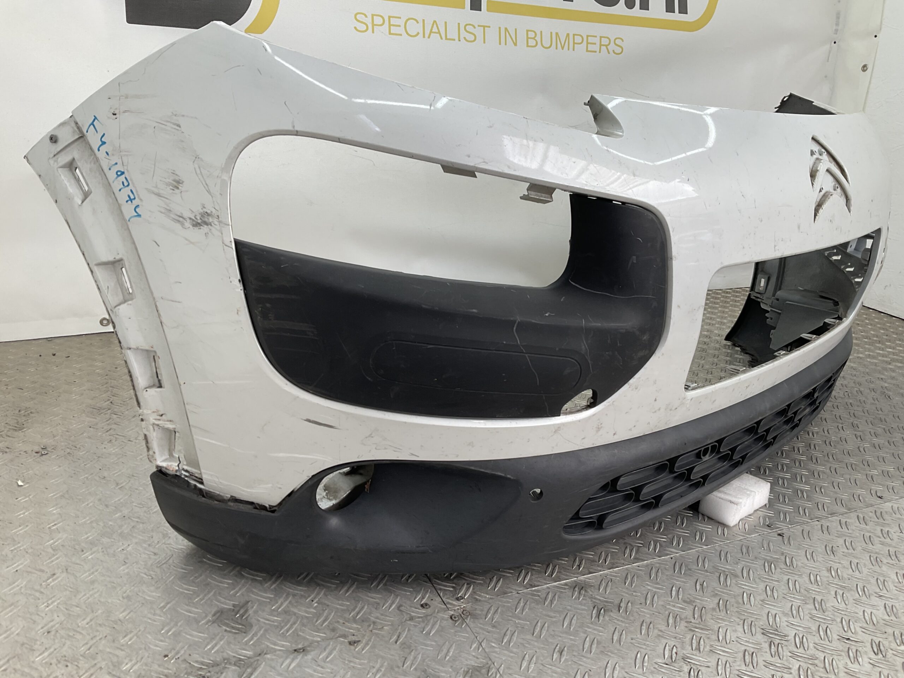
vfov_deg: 48.2
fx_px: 757
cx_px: 452
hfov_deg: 61.7
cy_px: 339
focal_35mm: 29
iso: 16
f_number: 1.8
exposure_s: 1/107
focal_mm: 3
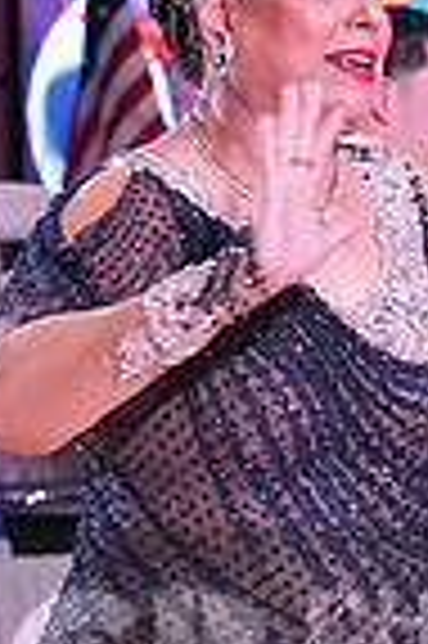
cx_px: 583
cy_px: 680
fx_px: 5523
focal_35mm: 309
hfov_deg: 4.4
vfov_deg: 6.6
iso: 3200
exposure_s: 1/400
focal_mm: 51
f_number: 4.5
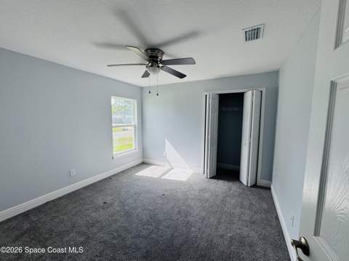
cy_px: 130
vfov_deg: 85.6
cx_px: 174
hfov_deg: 102.1
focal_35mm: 14
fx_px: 141
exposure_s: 1/220
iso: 40
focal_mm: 2.22
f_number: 2.2
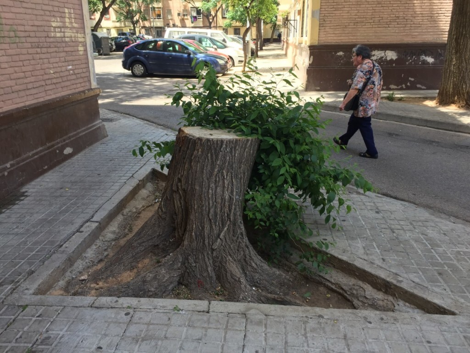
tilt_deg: -19.8
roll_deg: -0.8
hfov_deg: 61.7
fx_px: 394
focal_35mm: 29
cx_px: 235
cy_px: 176
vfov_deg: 48.2
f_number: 2.2
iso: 32
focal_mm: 4.15
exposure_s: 1/197
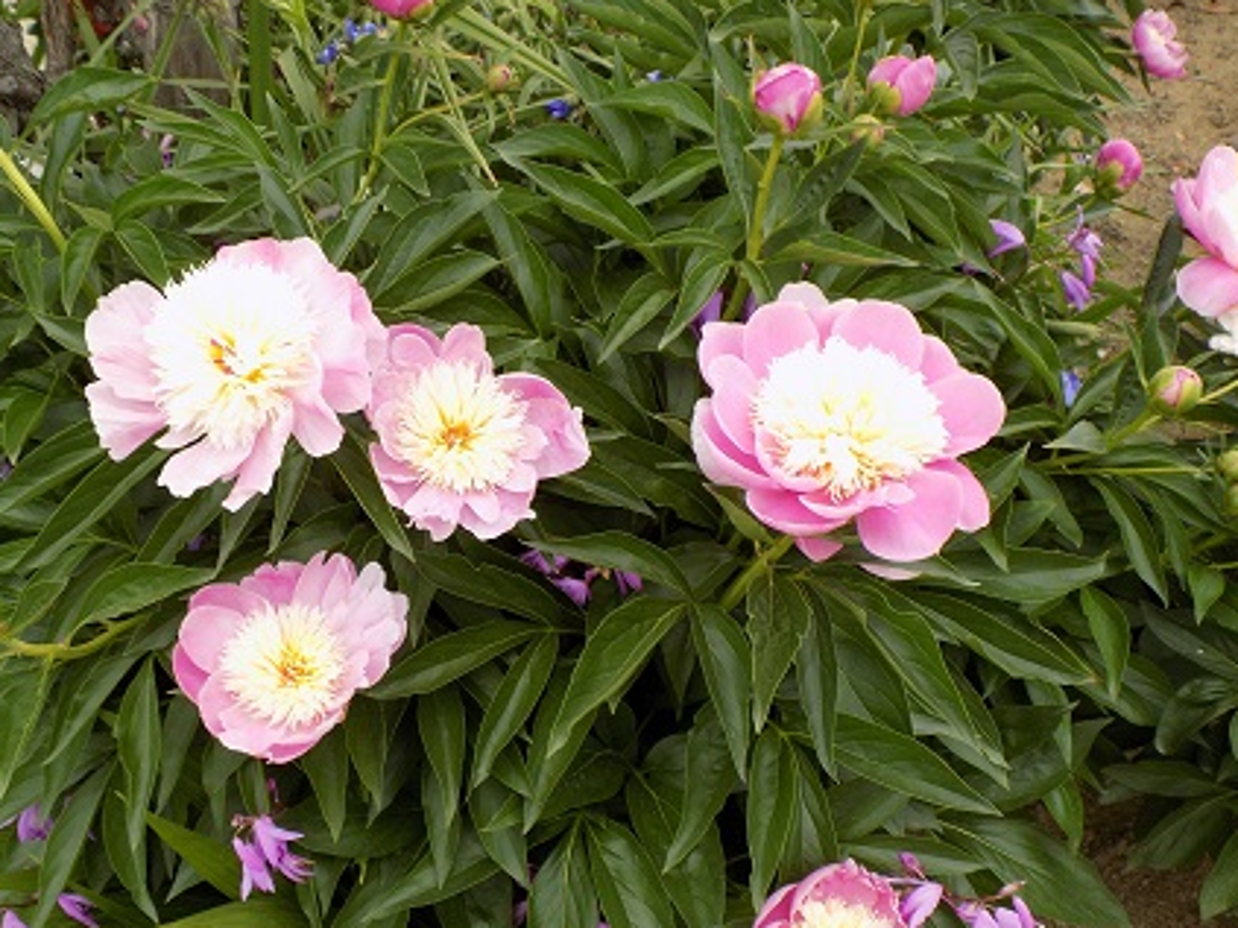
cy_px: 474
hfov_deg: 44.8
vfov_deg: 34.3
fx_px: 1502
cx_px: 568
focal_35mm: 42
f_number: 3.5
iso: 80
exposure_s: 1/320
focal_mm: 6.6
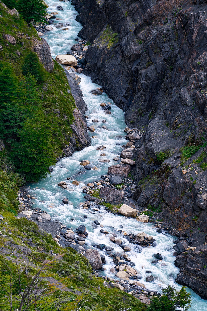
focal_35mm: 178
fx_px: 1536
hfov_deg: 7.7
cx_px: 104
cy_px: 156
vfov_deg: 11.6
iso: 100
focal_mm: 178
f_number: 5
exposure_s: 1/320
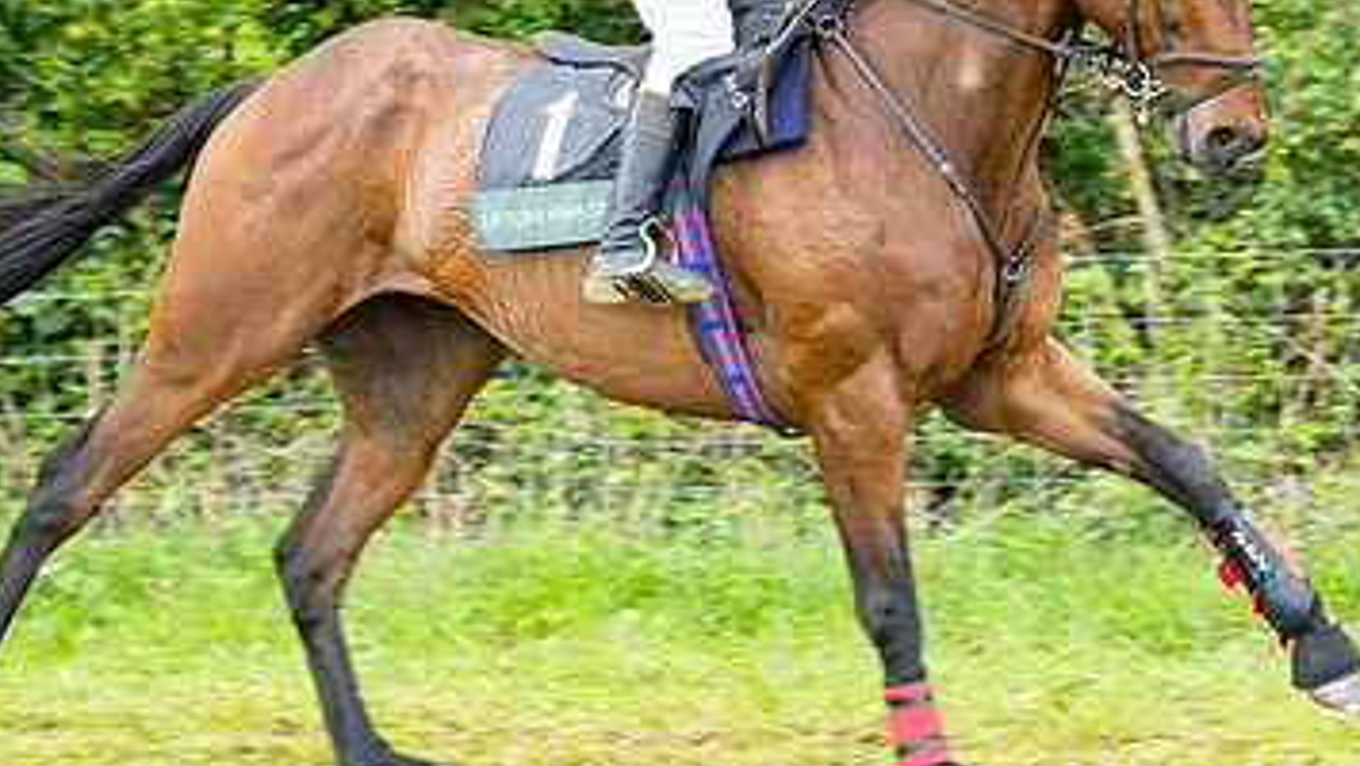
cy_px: 123
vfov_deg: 5.6
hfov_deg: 10.0
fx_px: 7756
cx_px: 949
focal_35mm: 215
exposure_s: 1/400
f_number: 5
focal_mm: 99
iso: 400
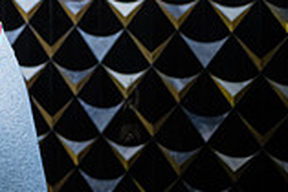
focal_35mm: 137
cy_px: -156
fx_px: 1097
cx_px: -244
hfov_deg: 13.3
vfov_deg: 9.5
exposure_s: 1/320
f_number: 3.2
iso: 16000
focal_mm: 35
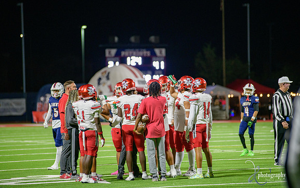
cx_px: 150
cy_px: 98
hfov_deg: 10.2
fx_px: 1677
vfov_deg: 6.4
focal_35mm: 205
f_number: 2.8
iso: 2000
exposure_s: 1/320
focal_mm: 200
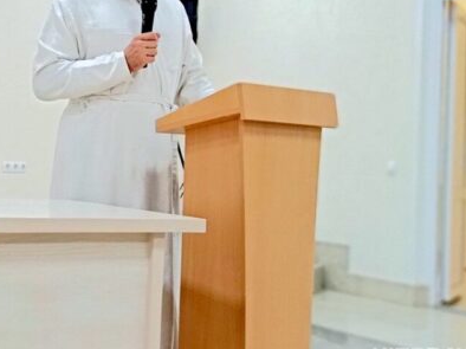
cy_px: 85
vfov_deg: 18.7
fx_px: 1049
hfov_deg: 24.9
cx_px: 138
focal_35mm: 78
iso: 726
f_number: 4
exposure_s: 1/33.3
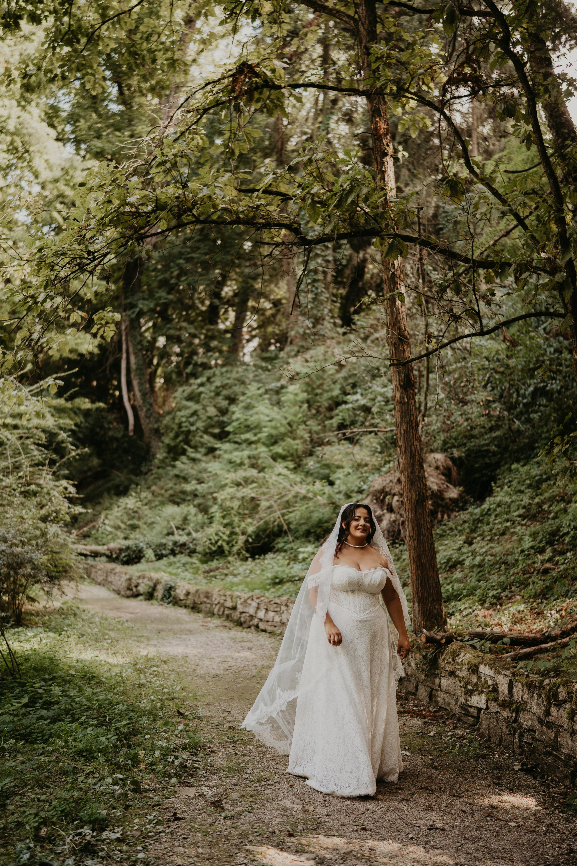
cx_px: 288
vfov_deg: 54.4
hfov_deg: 37.9
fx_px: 841
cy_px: 433
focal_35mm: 35
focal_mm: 35
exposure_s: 1/400
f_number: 1.4
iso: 200
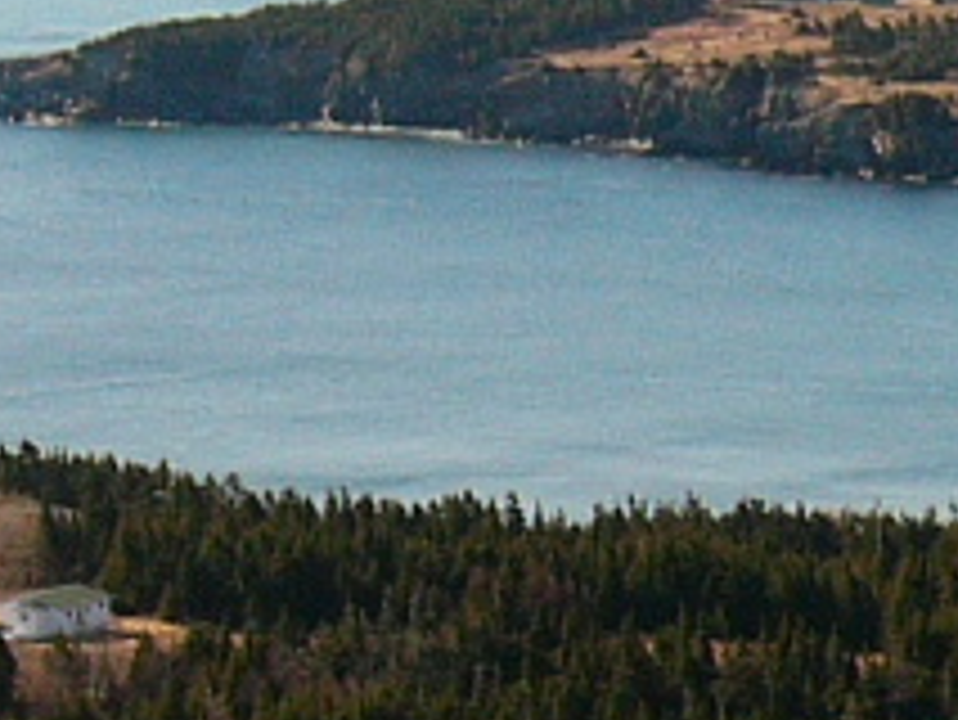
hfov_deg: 8.5
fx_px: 6480
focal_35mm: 234
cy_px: 531
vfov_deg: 6.4
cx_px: 567
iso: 50
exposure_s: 1/100
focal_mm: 6.5
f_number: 8.3
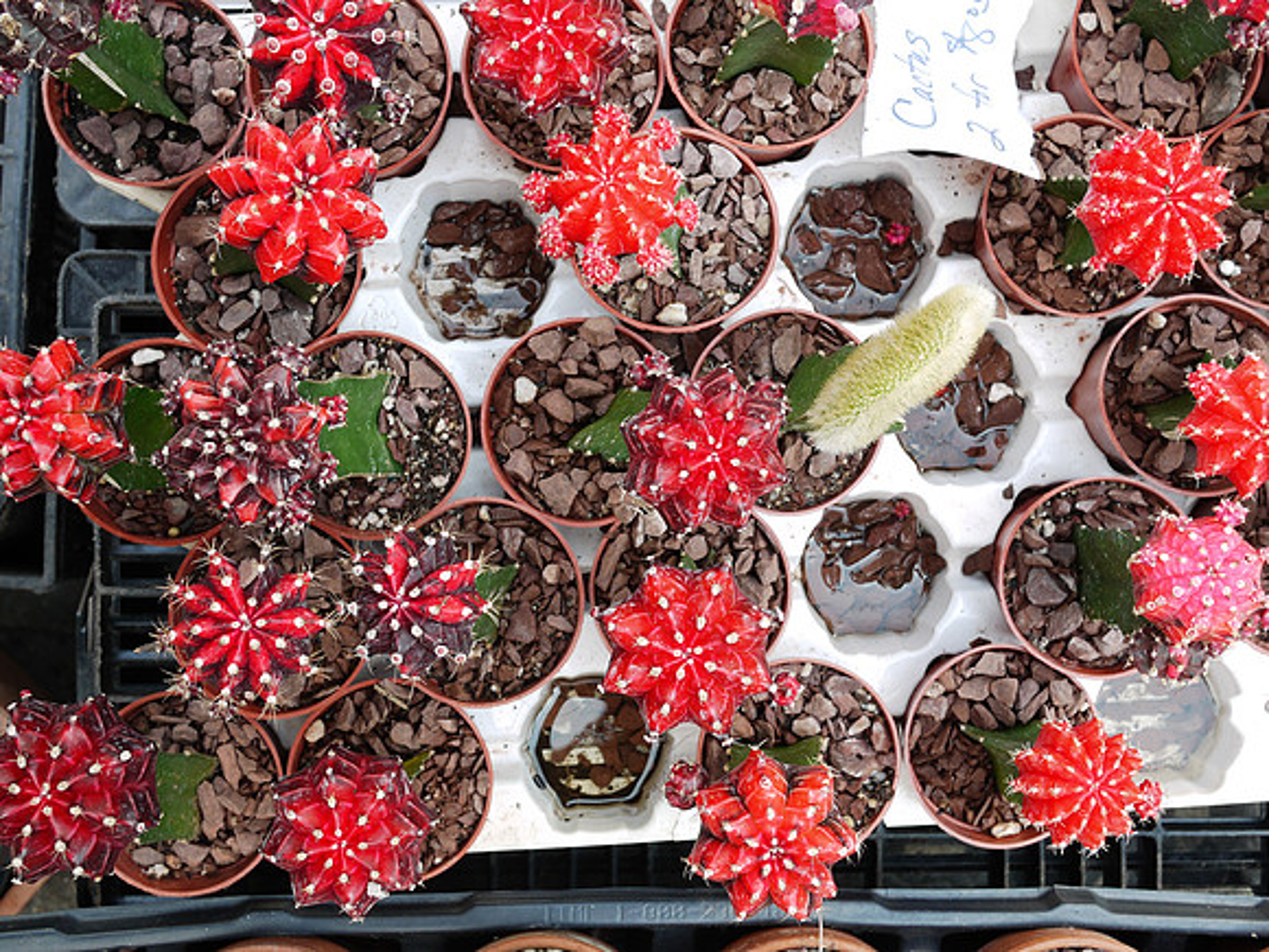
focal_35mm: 40
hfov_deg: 46.8
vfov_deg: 36.0
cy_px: 476
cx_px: 634
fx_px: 1466
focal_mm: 20
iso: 100
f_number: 5.6
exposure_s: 1/60
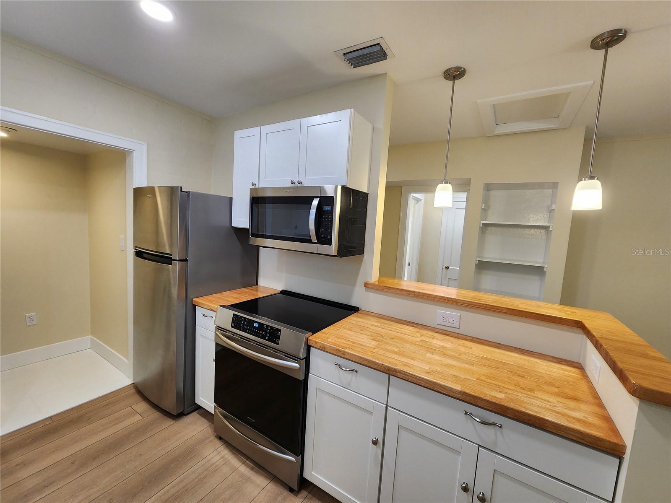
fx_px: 252
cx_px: 336
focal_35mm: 13
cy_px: 252
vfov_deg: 89.9
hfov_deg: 106.2
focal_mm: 2.2
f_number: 2.2
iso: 200
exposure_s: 1/60
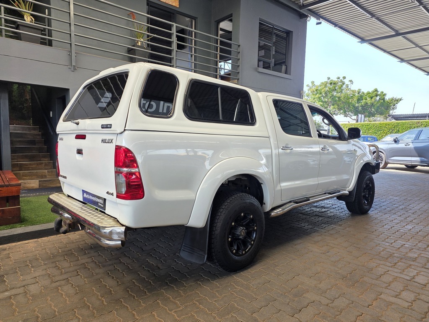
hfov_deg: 73.9
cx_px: 214
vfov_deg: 58.9
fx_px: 285
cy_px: 161
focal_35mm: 23
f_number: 1.7
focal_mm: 6.25
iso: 40
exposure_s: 1/180
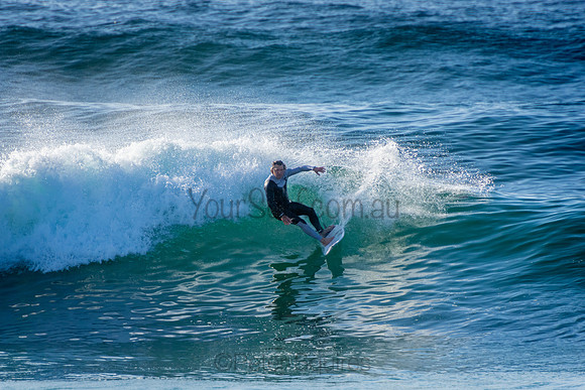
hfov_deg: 3.4
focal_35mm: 600
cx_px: 292
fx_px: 9752
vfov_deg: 2.3
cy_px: 195
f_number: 5.6
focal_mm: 400
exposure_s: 1/2000
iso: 280
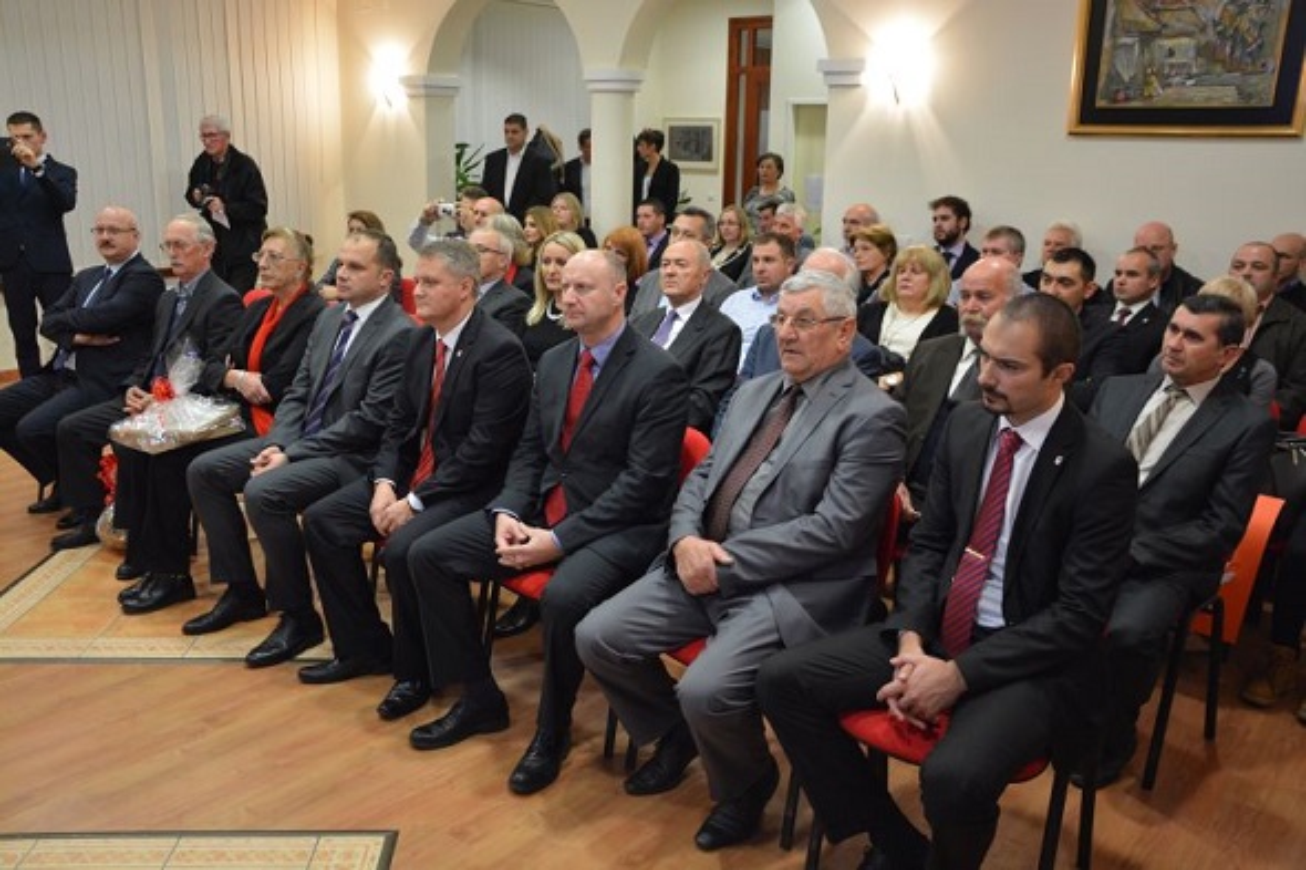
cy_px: 435
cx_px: 653
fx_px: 1142
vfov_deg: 41.7
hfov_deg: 59.5
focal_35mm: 32
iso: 900
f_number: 3.8
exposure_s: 1/30
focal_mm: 21
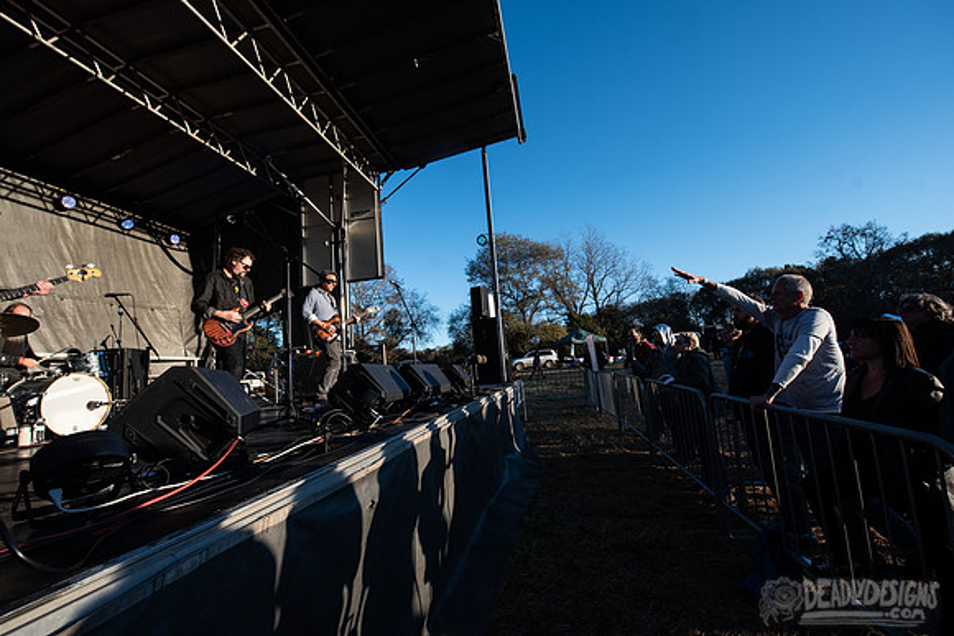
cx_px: 477
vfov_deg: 77.4
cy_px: 318
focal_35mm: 15
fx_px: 398
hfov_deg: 100.4
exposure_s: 1/400
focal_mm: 15
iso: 125
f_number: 6.3
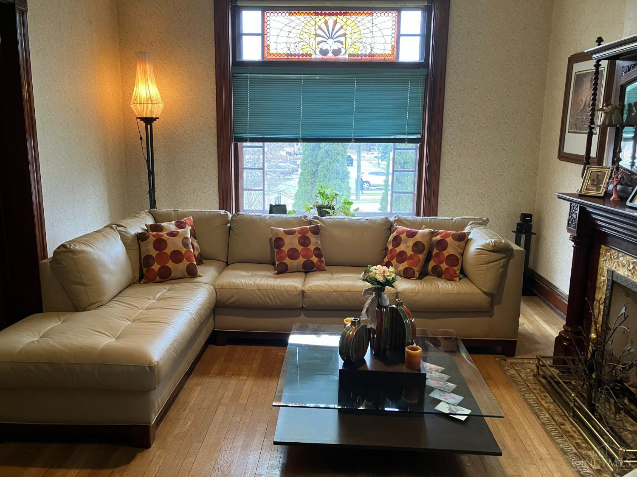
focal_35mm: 28
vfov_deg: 49.7
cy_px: 238
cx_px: 318
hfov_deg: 63.4
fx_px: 515
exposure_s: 1/60
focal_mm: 3.99
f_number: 1.8
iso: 320
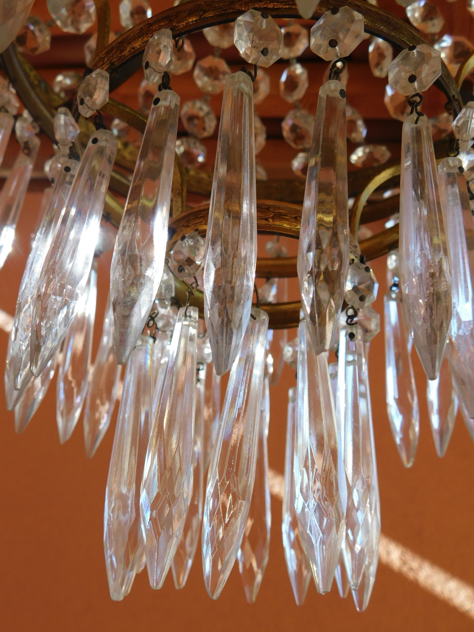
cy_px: 316
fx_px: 548
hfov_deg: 46.8
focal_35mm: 30
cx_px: 237
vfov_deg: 60.0
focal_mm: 5.3
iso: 125
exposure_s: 1/125
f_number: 3.2
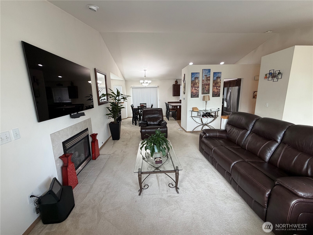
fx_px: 127
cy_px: 118
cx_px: 156
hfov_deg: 102.1
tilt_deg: -10.8
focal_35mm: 14
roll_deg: +1.5
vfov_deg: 85.7
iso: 160
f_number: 2.2
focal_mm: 2.22
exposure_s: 1/60
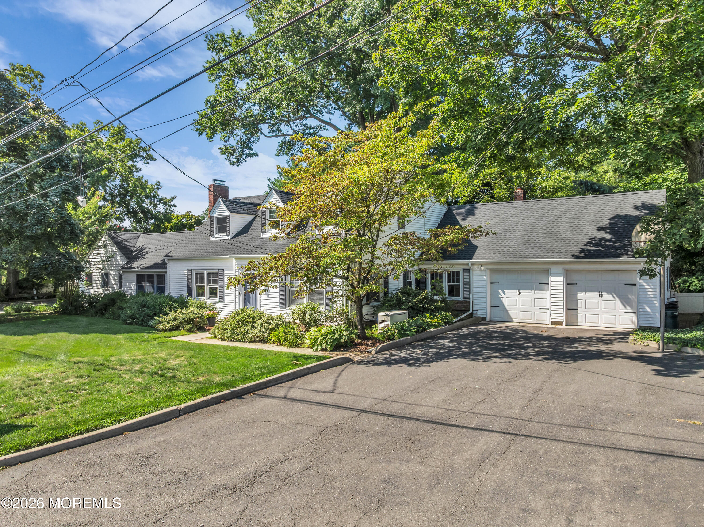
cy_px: 264
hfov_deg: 71.6
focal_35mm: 24
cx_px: 352
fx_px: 488
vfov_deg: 56.8
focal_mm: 12.29
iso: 140
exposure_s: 1/1250
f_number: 2.8
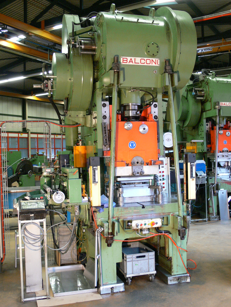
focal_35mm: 39
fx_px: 347
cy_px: 154
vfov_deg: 47.9
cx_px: 116
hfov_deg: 36.8
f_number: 2.8
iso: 200
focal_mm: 8.3
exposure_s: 1/15
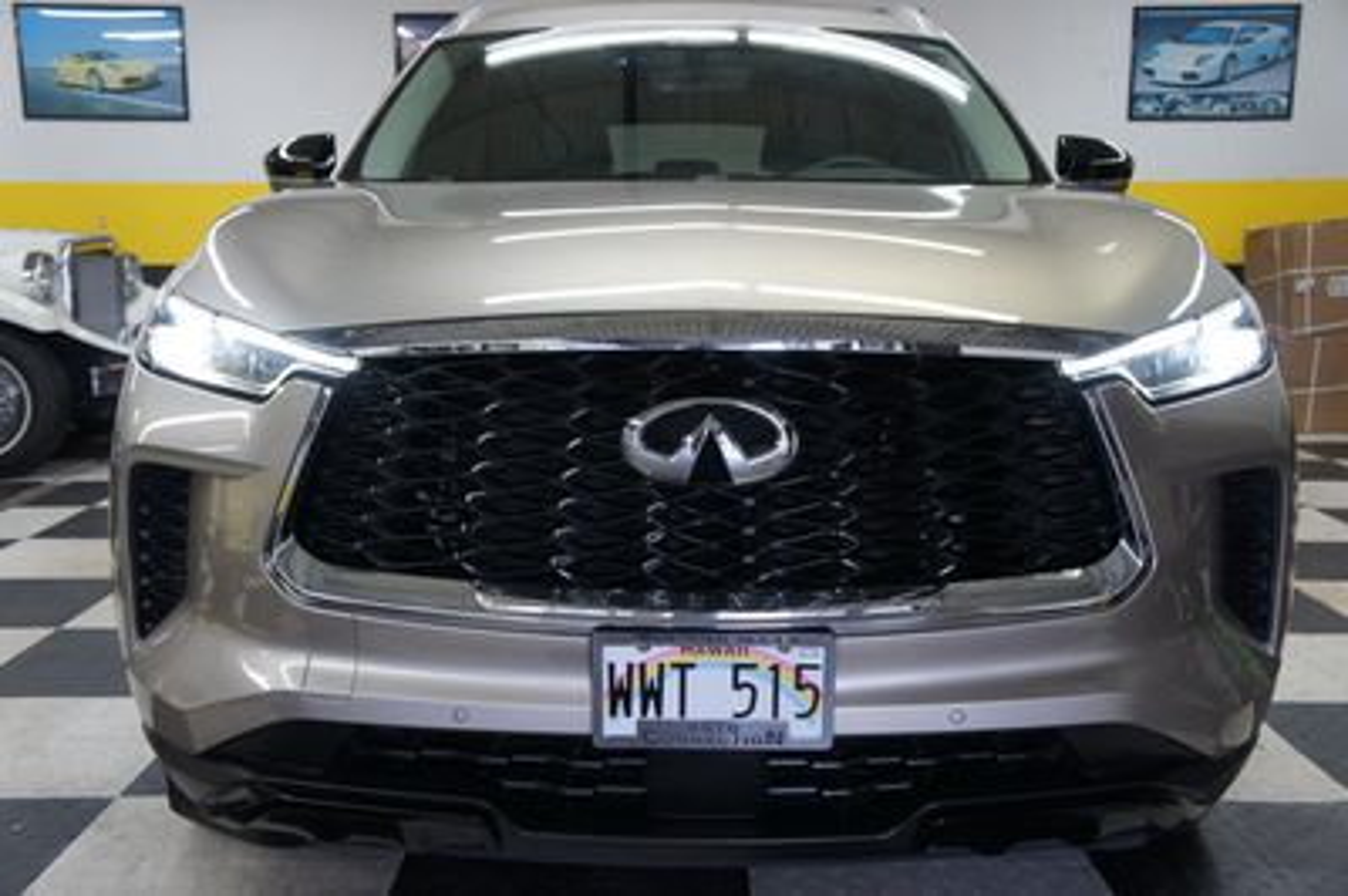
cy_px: 448
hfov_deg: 51.3
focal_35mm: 38
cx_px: 674
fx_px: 1403
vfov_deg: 35.4
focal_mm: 25
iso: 320
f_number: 4
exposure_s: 1/40
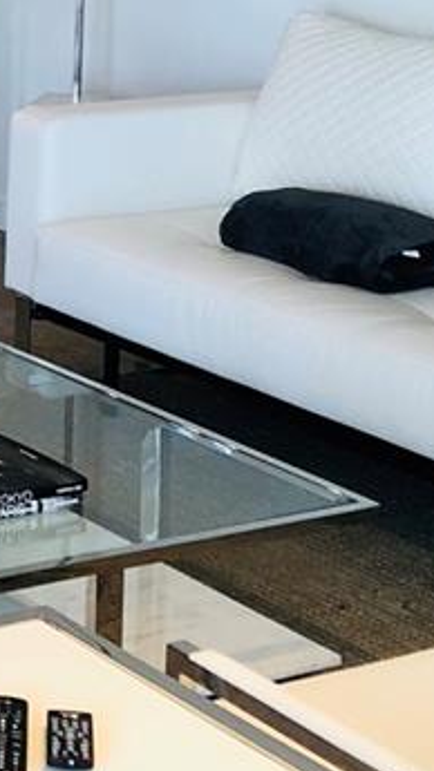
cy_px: 85
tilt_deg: -9.1
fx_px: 2169
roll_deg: +0.9
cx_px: -351
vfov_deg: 19.8
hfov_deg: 10.7
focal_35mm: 106
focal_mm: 3.99
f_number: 1.8
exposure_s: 1/30
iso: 32
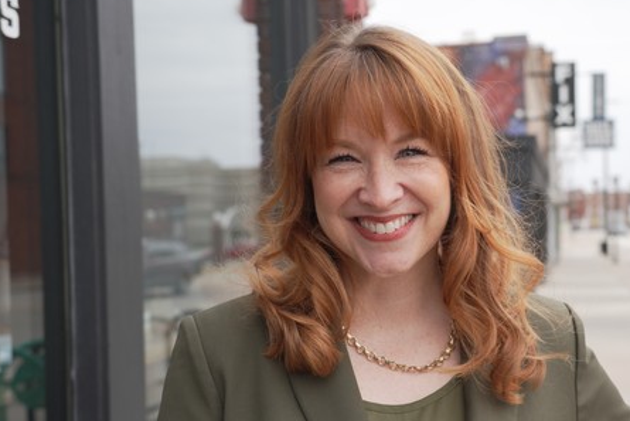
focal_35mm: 54
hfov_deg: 36.5
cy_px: 240
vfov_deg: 25.1
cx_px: 415
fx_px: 945
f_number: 4.5
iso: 125
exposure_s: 1/250
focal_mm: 37
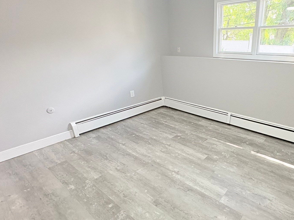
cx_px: 209
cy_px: 107
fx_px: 178
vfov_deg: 63.4
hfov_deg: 75.0
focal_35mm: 21
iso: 400
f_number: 2.2
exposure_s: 1/120
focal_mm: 2.22
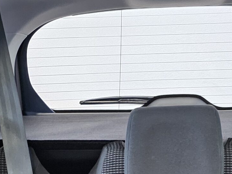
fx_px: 543
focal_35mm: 81
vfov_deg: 16.1
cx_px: 140
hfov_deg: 24.1
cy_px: 286
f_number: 1.7
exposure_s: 1/16.7
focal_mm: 6.3
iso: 1600
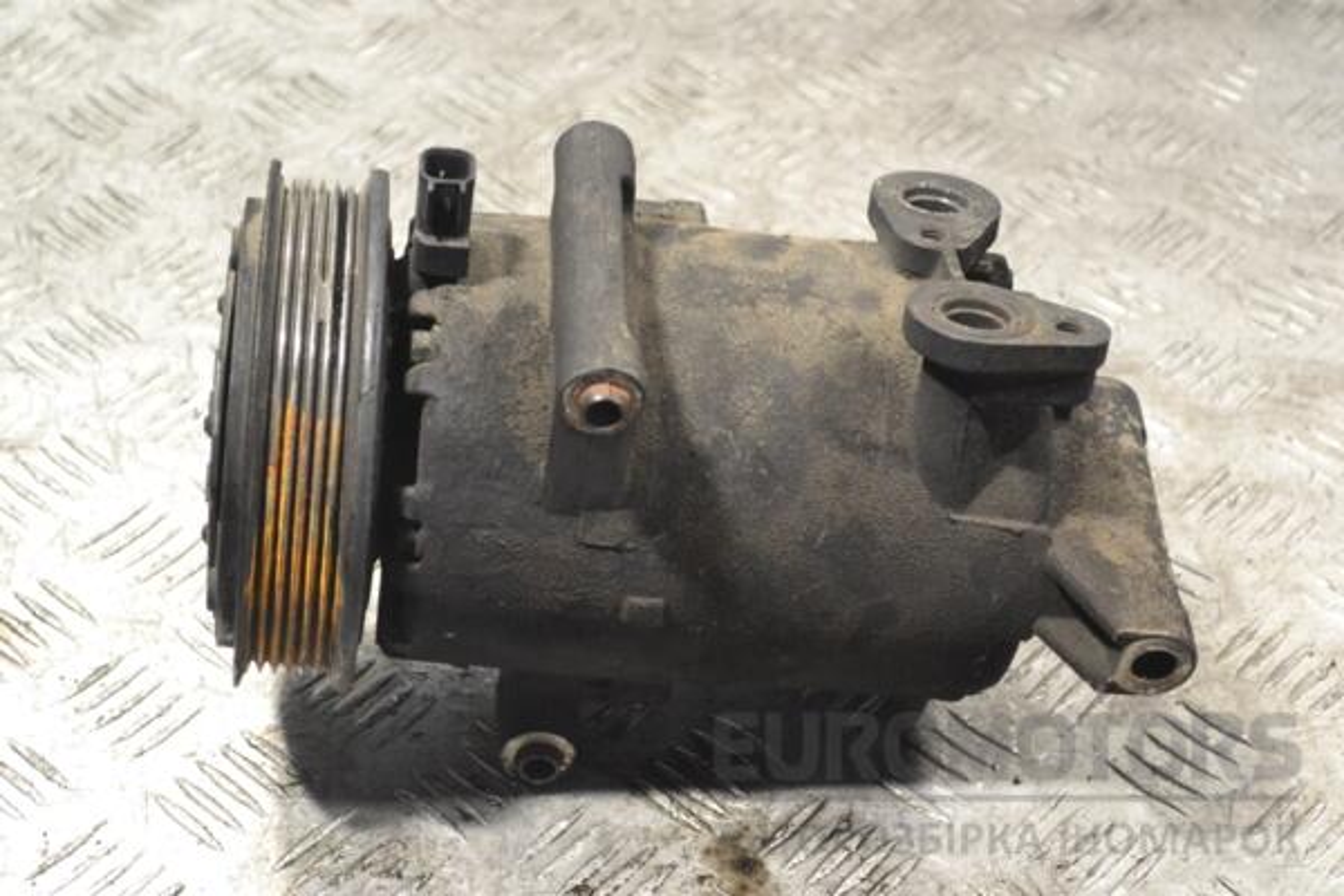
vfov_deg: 16.6
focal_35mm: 82
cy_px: 448
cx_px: 672
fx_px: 3080
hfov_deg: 24.6
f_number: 6.3
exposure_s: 1/160
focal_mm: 55
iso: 3200
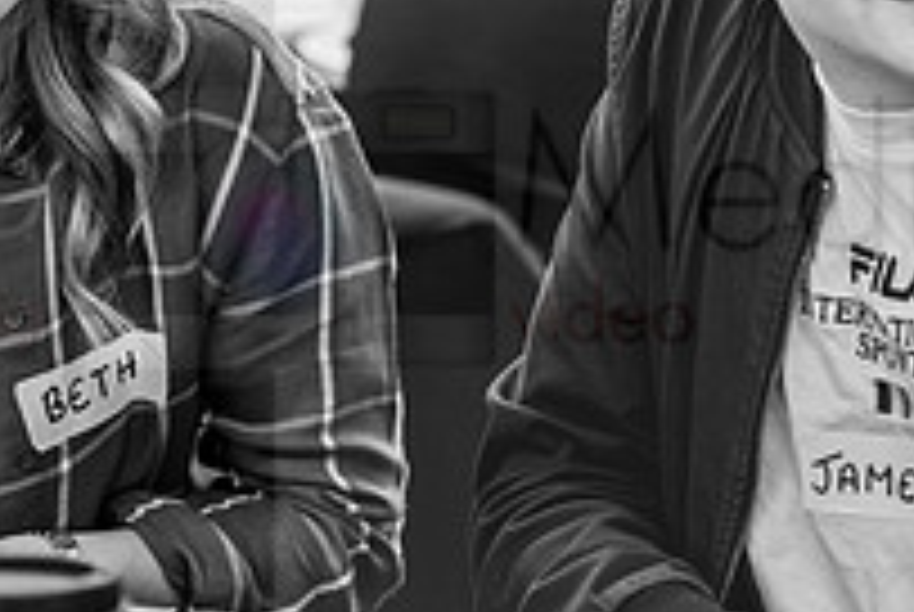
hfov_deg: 11.5
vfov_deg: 7.7
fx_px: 4526
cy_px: 160
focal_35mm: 178
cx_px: 446
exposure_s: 1/60
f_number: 2.8
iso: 1000
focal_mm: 55
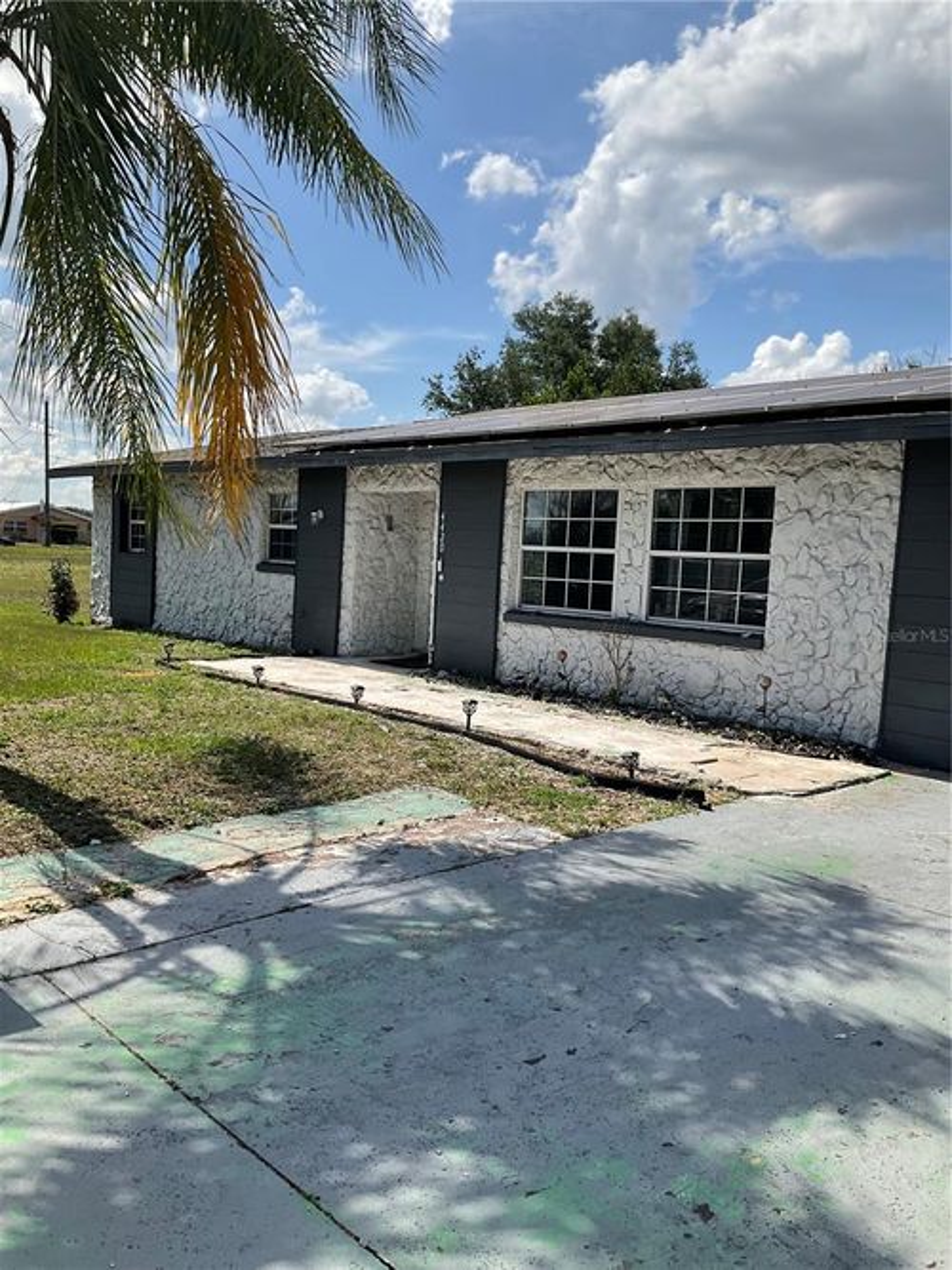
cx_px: 476
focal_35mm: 29
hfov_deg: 48.2
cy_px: 635
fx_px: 1064
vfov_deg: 61.7
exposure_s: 1/2320
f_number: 1.8
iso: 16
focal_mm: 3
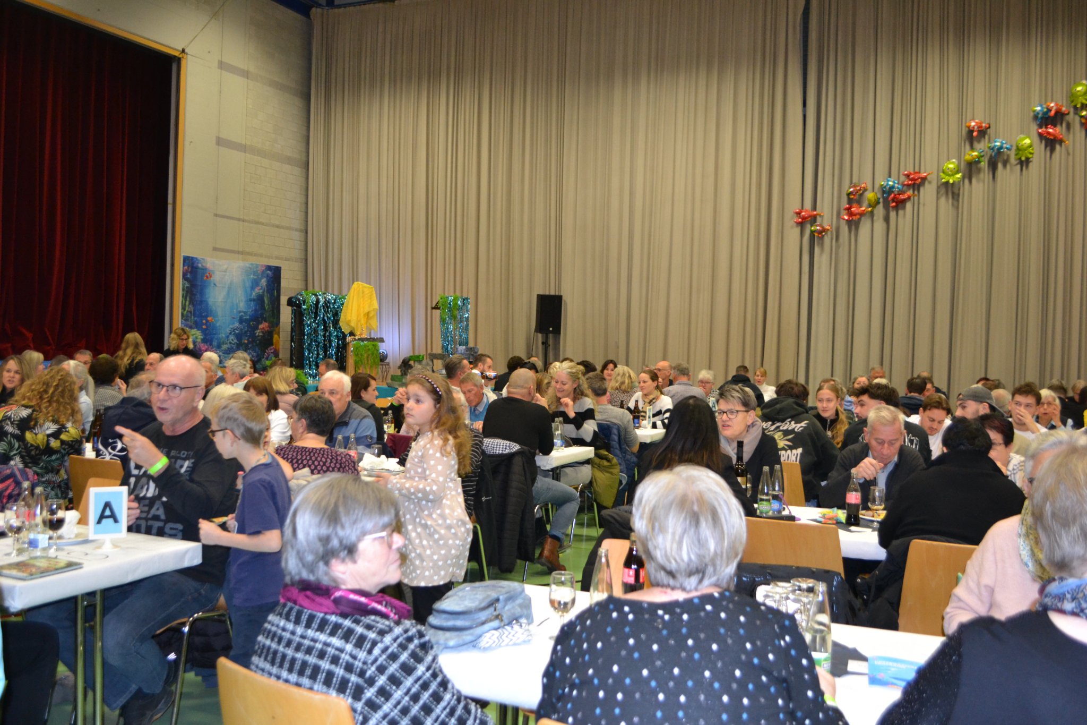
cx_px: 544
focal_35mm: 33
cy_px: 362
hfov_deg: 57.2
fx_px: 996
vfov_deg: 40.0
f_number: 3.8
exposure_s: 1/60
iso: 1600
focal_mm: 22
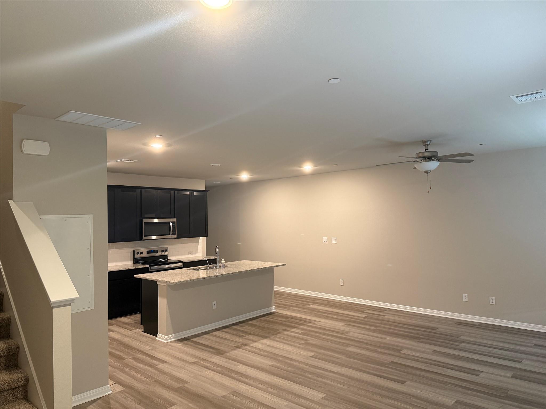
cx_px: 273
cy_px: 204
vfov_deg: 56.8
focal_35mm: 24
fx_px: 379
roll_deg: +1.1
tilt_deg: +1.9
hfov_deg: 71.6
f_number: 1.78
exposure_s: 1/60
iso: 320
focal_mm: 6.76
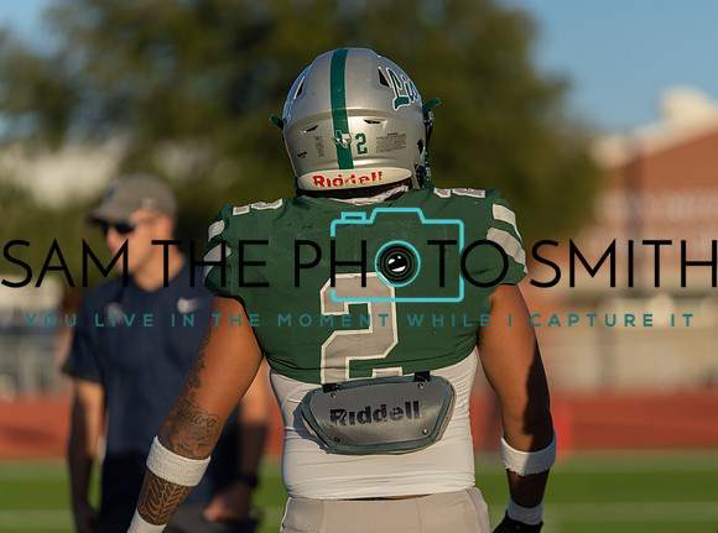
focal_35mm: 183
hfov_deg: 10.8
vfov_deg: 8.0
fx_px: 3793
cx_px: 405
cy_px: 265
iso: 100
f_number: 2.8
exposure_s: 1/2000
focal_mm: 167
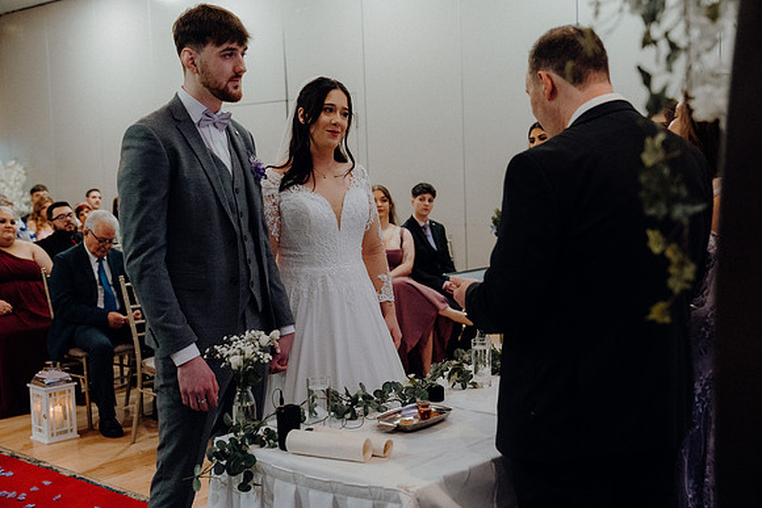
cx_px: 381
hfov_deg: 43.6
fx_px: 953
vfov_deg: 29.9
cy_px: 254
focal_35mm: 45
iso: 5000
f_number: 3.5
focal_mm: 45
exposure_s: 1/200
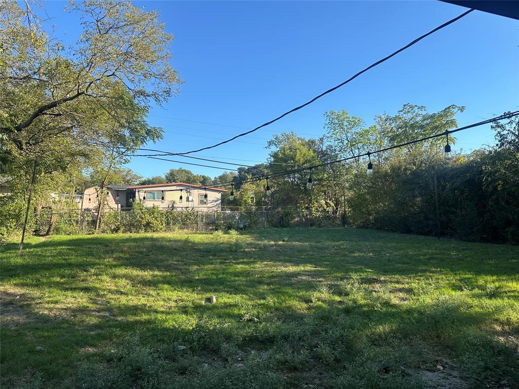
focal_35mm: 24
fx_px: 360
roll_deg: -2.3
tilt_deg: +4.1
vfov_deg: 56.8
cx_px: 260
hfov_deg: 71.6
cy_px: 194
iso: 80
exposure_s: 1/2028
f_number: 1.78
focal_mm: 6.86
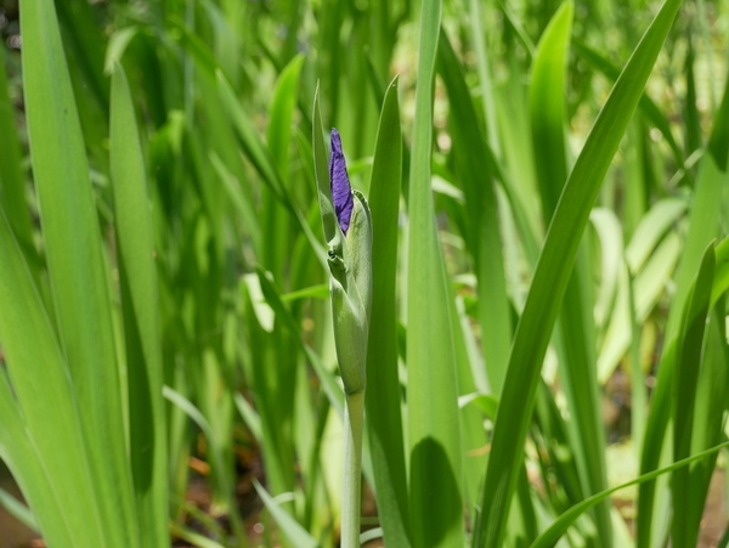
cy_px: 274
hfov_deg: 29.4
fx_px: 1391
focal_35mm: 66
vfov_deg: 22.3
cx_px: 364
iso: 200
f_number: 6.3
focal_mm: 33
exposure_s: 1/200
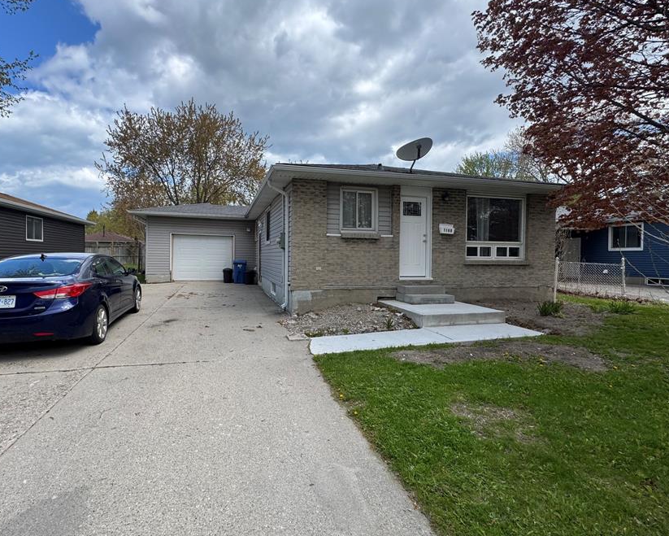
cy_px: 263
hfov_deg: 89.3
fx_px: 337
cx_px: 301
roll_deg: +0.1
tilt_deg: -1.1
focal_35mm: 17
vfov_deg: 77.0
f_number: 2.2
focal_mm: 2.22
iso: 50
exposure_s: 1/980
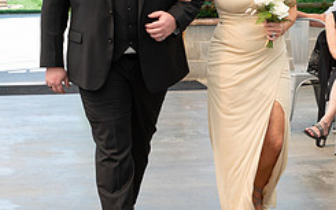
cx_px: 124
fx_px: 1282
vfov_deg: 9.4
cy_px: 74
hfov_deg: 14.9
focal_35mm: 140
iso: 160
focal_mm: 48
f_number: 5
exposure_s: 1/200
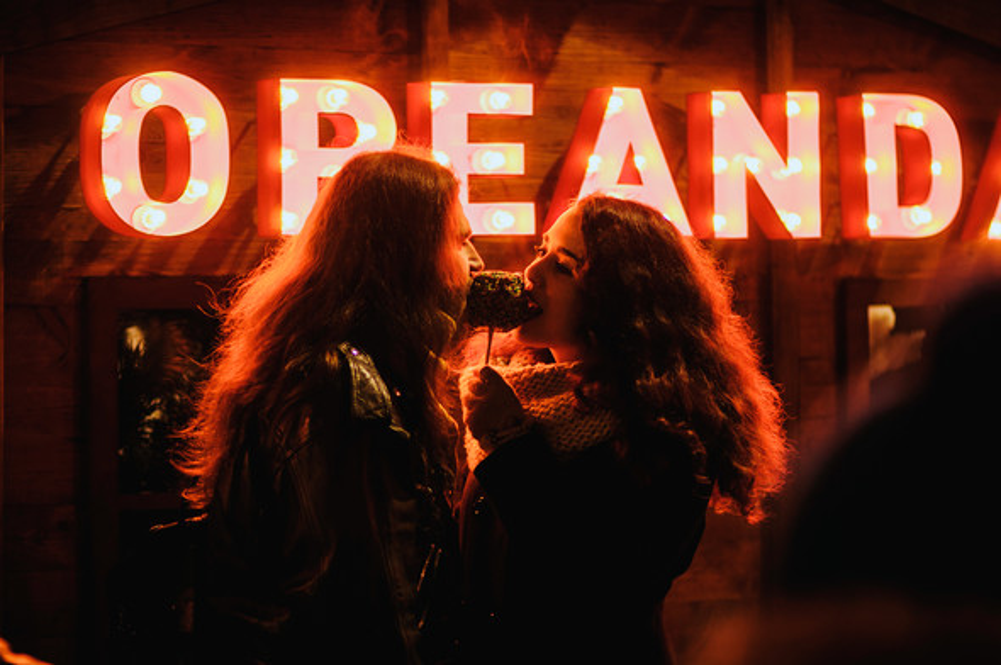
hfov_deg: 16.1
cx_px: 500
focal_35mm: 128
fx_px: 3541
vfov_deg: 10.7
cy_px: 332
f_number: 1.8
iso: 200
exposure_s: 1/50
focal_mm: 85
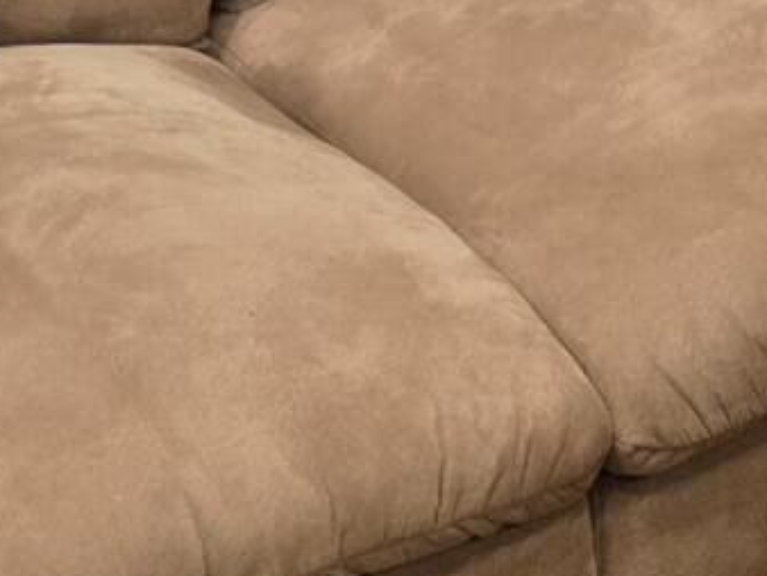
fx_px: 3016
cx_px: 579
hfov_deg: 14.4
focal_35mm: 136
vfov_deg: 8.5
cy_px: -1331
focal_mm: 6.25
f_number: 1.7
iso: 500
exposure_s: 1/120
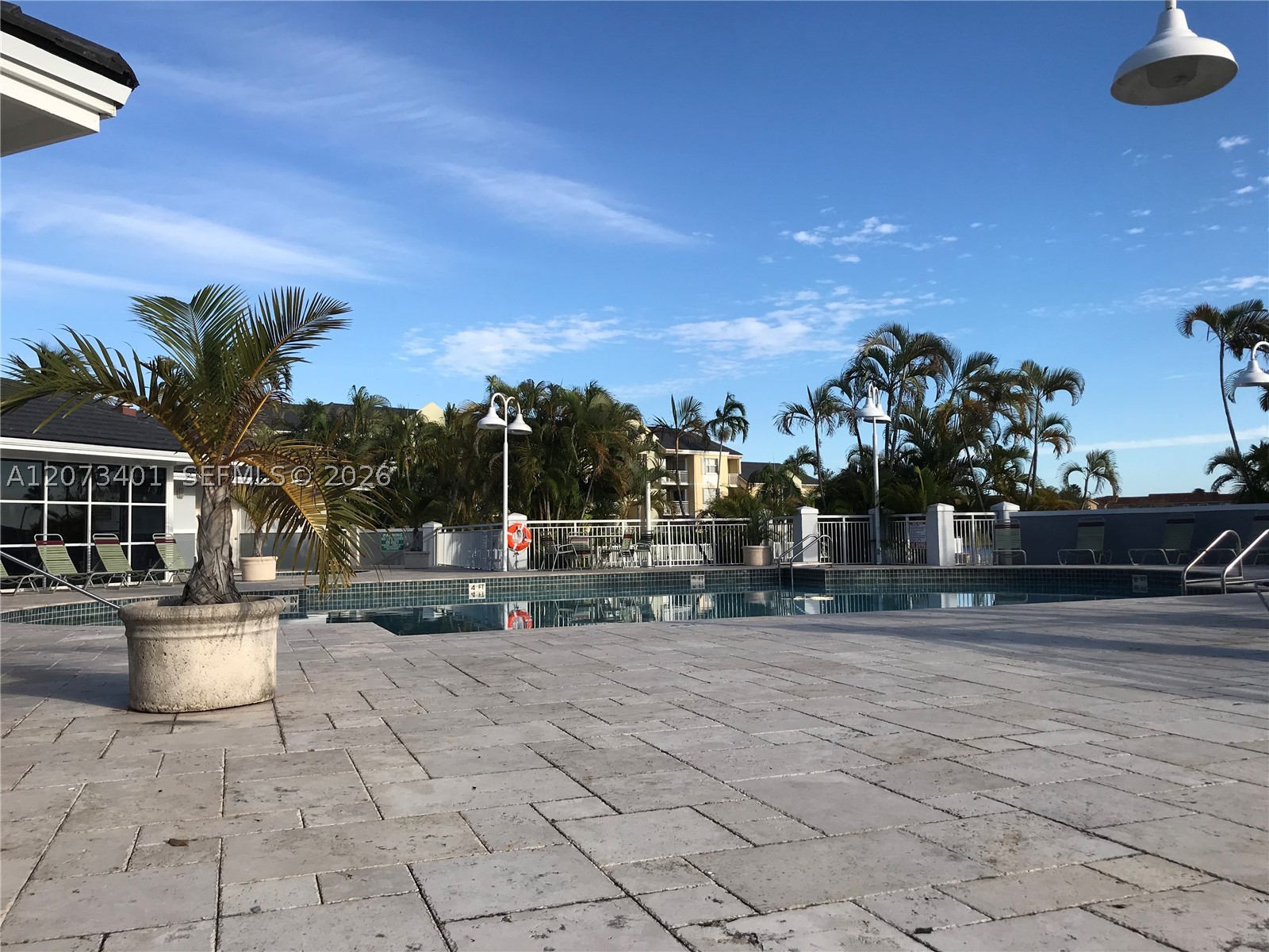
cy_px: 476
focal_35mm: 28
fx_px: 1026
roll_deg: +1.7
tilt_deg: +4.4
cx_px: 634
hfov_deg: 63.4
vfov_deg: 49.7
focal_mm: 3.99
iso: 20
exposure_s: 1/2083
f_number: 1.8
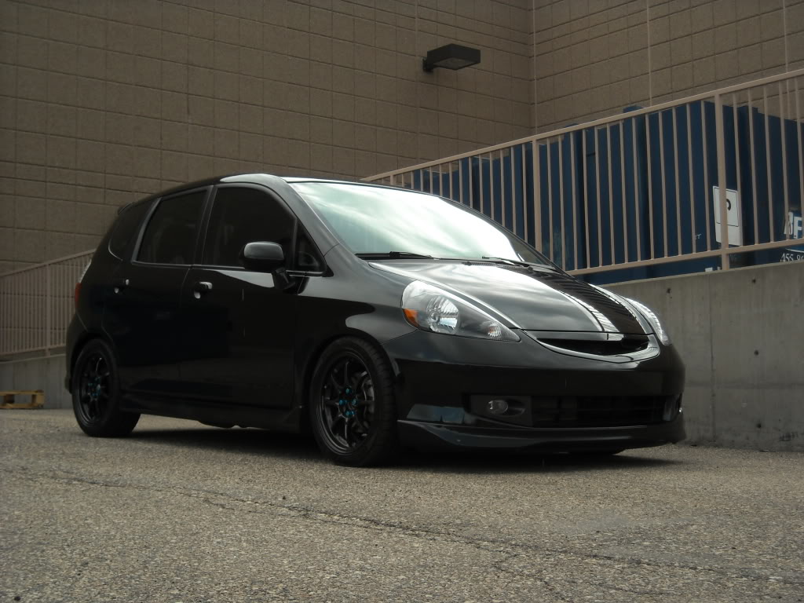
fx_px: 1417
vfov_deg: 24.0
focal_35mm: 61
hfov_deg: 31.7
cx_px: 402
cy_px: 302
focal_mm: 9.87
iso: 64
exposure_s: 1/272
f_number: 3.5
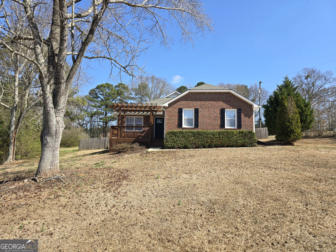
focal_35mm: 23
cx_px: 168
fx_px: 223
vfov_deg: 58.9
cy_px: 126
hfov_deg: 73.9
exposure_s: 1/612
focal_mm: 6.3
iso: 12
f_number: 1.7
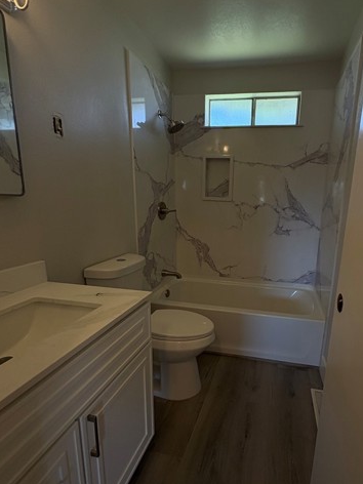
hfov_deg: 67.6
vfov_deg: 84.5
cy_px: 258
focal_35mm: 19
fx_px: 266
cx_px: 228
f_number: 2.2
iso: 160
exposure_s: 1/120
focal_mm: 2.22
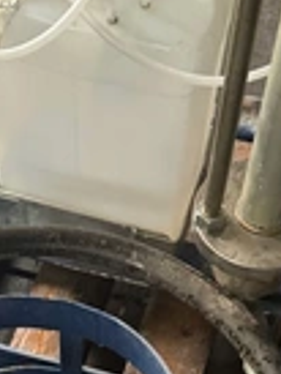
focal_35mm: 70
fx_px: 756
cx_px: 55
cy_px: 478
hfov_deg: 20.8
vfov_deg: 24.5
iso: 1000
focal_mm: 6.86
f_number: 1.78
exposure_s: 1/40
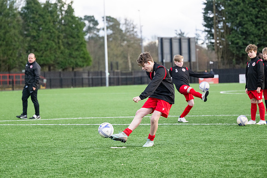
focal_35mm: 120
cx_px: 134
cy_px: 89
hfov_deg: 17.1
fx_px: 890
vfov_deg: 11.4
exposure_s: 1/2500
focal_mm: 120
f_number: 4
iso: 2000
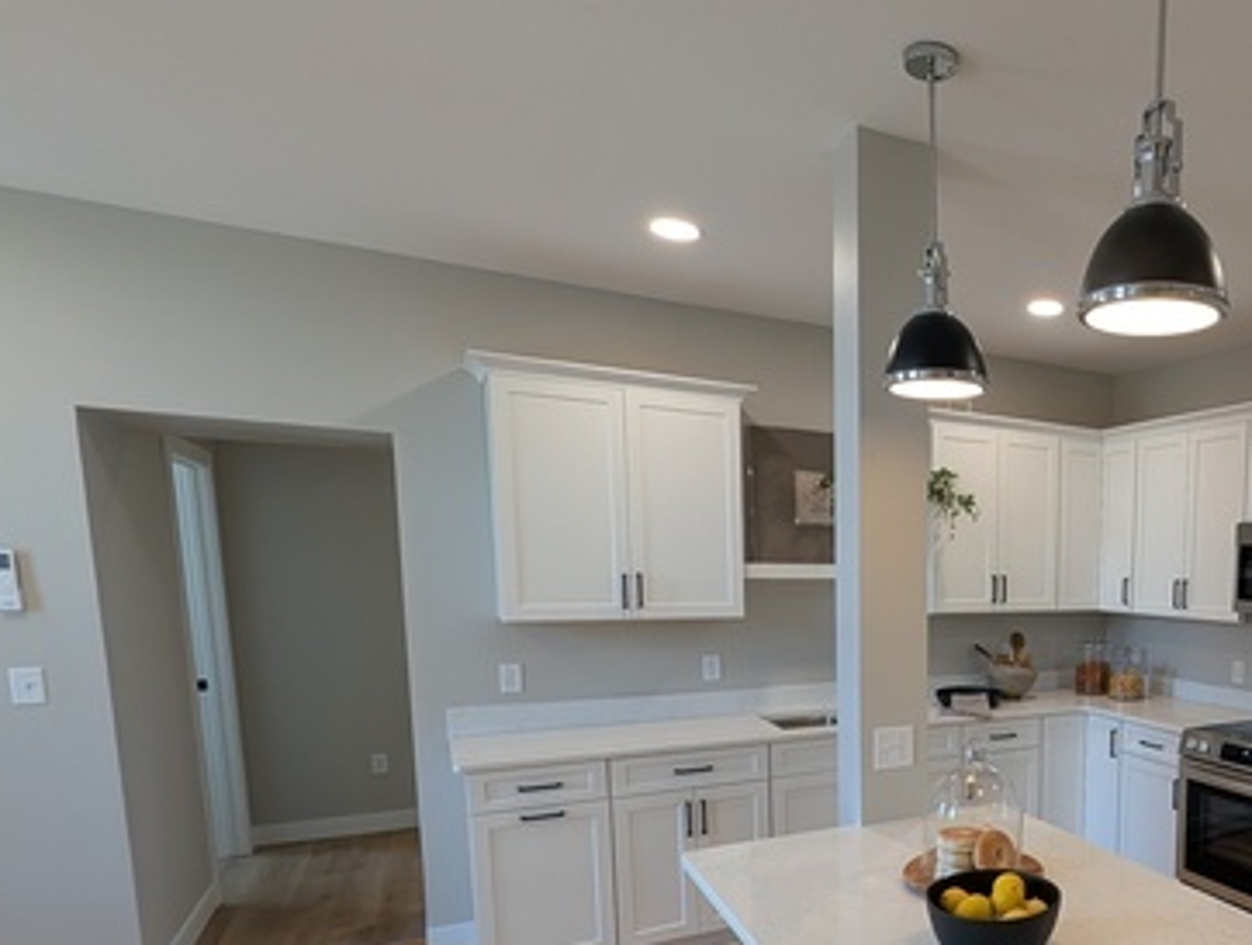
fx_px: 797
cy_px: 675
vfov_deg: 58.9
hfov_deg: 67.4
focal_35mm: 22
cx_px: 1041
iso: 99
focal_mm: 2.02
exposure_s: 1/189
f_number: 1.7
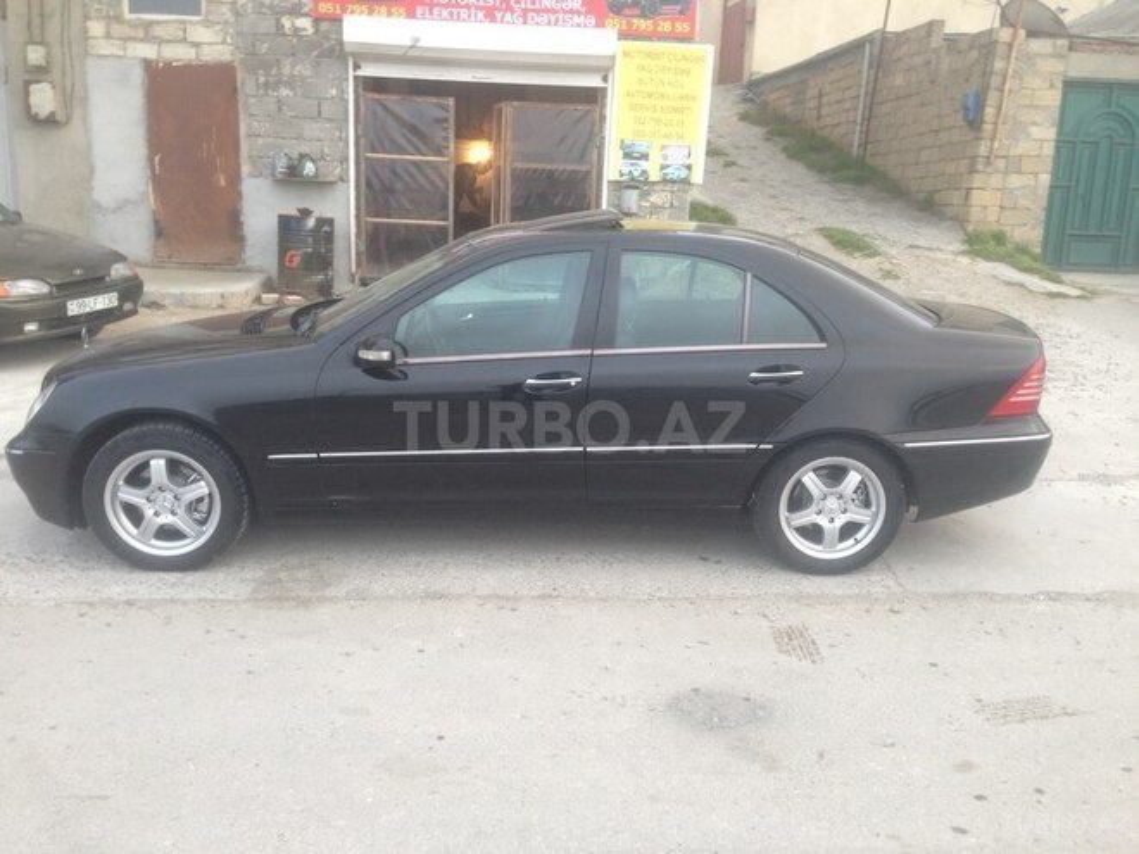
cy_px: 427
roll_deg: -3.4
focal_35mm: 33
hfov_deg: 55.4
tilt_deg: -13.0
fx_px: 1086
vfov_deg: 42.9
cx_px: 570
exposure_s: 1/40
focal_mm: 4.12
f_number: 2.4
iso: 50
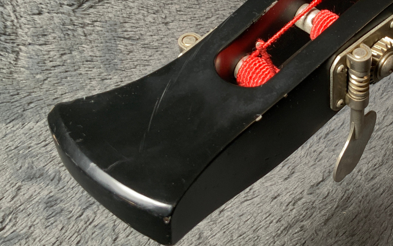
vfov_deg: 22.0
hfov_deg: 34.0
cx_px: 318
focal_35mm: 58
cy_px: 36
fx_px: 621
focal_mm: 3
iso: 64
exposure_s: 1/78
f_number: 1.8
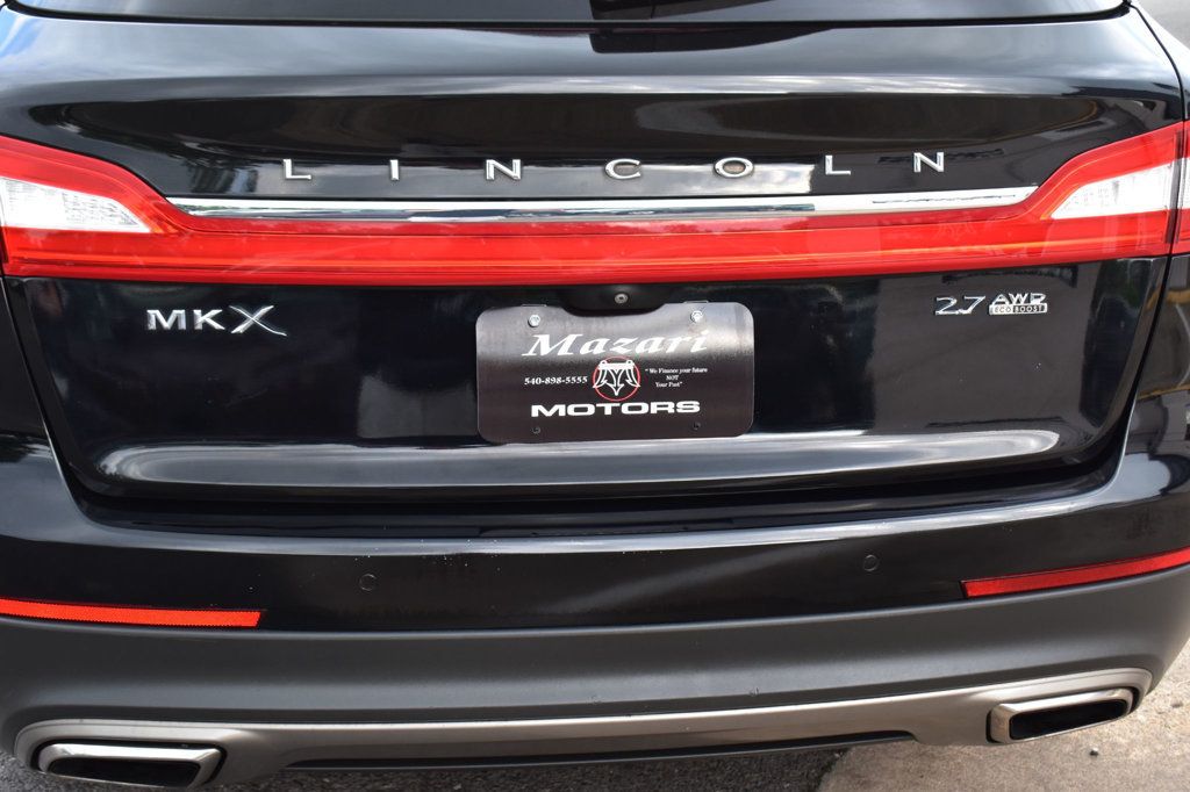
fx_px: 1487
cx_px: 595
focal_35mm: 45
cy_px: 396
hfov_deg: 43.6
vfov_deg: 29.8
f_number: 7.1
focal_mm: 30
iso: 400
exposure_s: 1/40
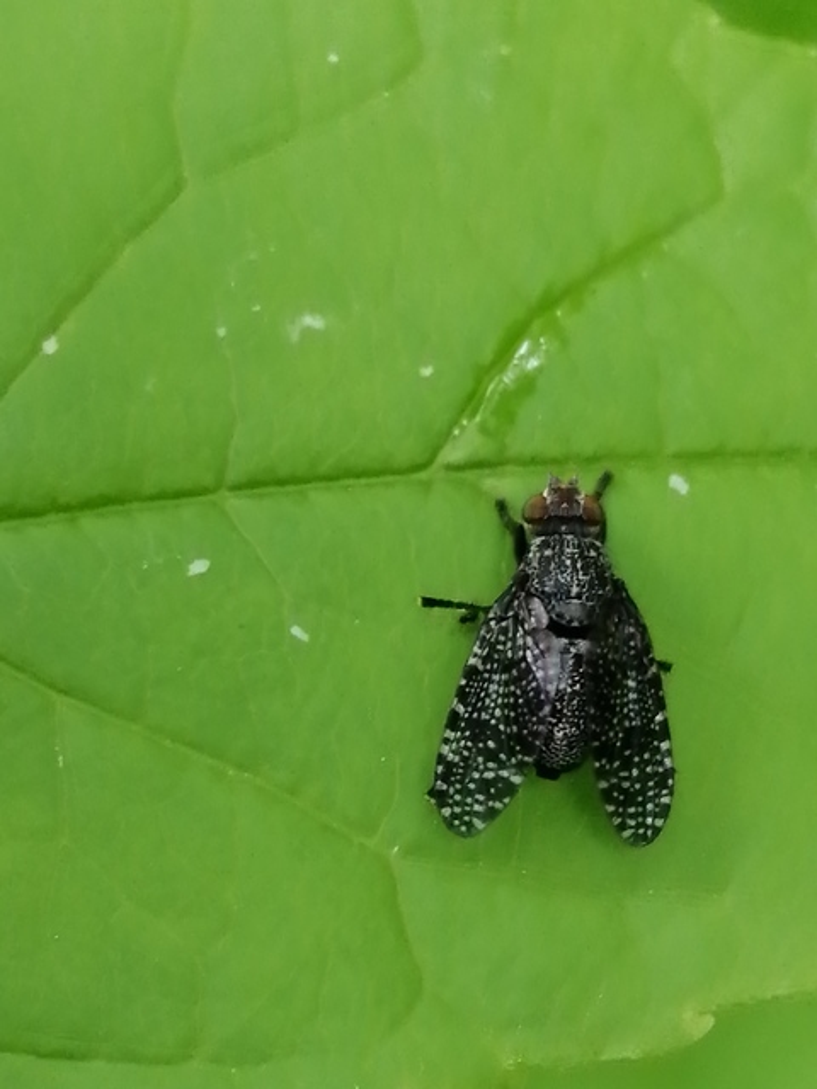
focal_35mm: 104
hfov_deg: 14.2
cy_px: 544
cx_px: 408
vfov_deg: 18.9
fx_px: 3273
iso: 100
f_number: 1.8
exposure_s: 1/100
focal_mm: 3.46
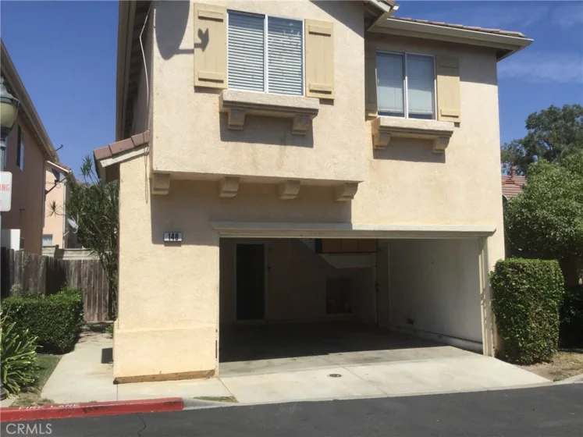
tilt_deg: +0.8
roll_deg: -0.7
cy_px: 218
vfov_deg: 45.4
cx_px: 292
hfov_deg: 58.4
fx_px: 522
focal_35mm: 31
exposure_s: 1/1773
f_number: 2.4
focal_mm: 3.3
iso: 25
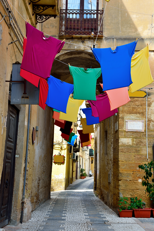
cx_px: 77
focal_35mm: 48
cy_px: 116
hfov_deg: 28.1
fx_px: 308
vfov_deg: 41.1
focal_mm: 48
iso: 200
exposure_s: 1/125
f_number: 9
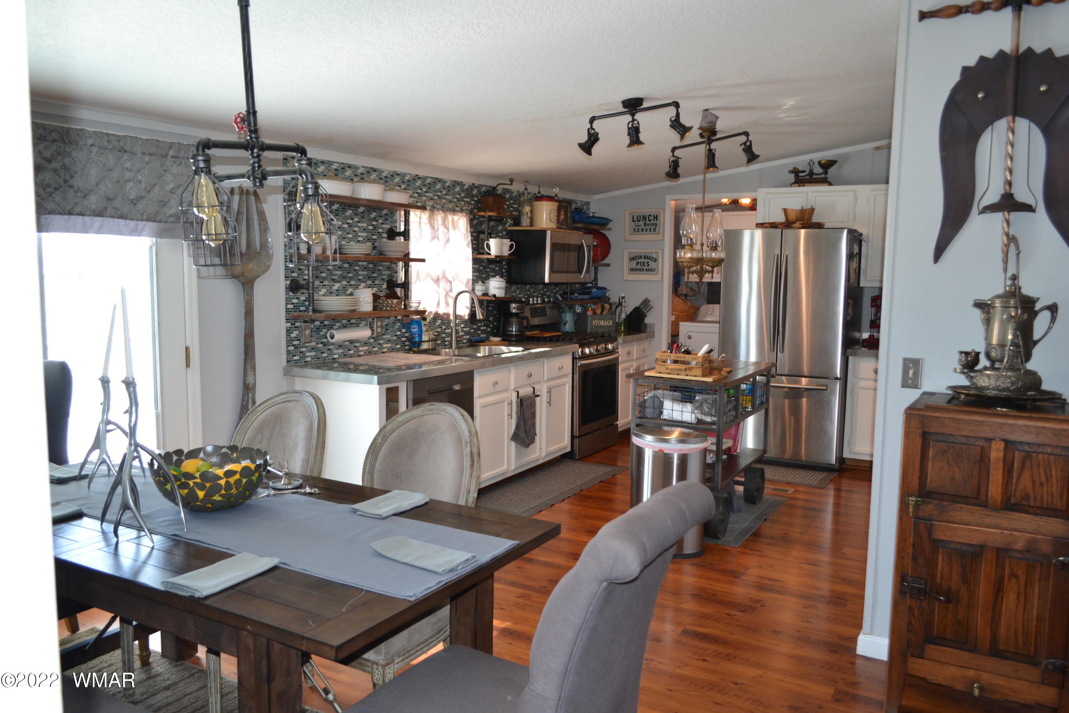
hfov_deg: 67.4
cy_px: 356
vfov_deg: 47.9
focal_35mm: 27
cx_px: 534
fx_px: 802
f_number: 4
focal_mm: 18
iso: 400
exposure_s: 1/100
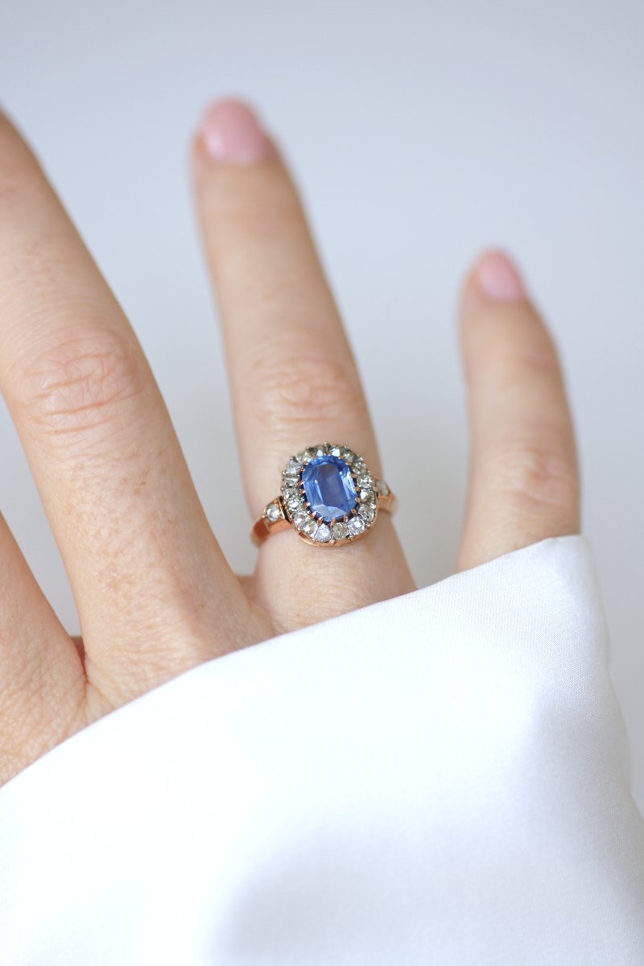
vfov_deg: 19.5
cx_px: 322
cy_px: 483
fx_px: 2817
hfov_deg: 13.0
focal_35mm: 105
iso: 200
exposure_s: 1/125
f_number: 2.8
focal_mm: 70
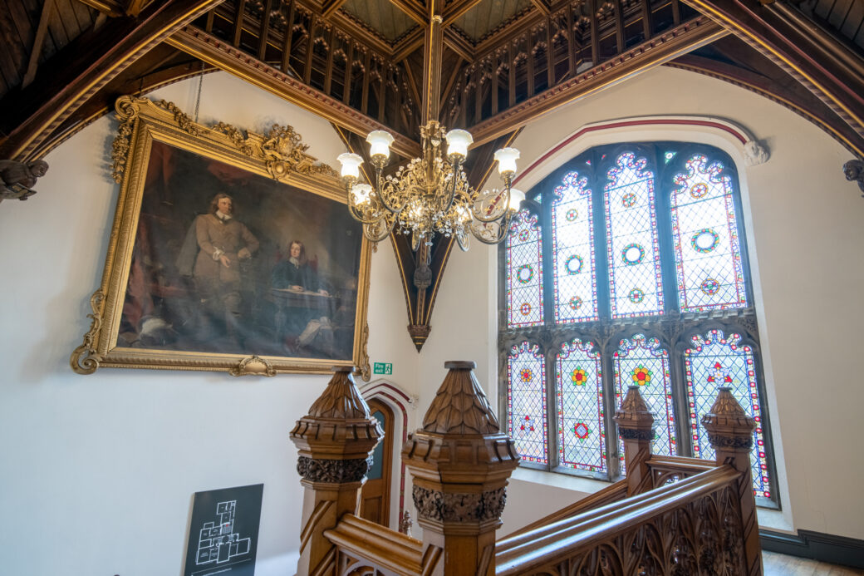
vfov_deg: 64.5
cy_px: 288
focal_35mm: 19
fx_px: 456
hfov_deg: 86.9
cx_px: 432
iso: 400
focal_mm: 19
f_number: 8
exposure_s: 1/13
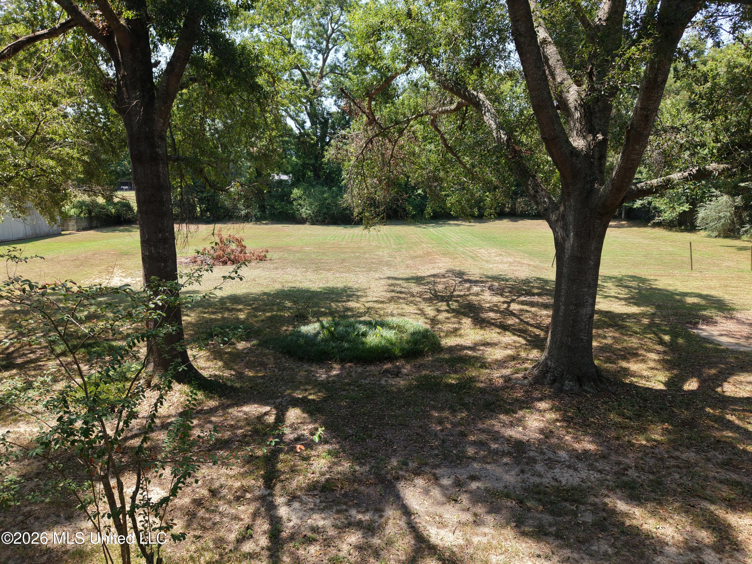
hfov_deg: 71.6
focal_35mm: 24
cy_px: 282
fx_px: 521
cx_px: 376
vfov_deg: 56.8
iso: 100
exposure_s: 1/25
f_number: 1.8
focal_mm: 8.67
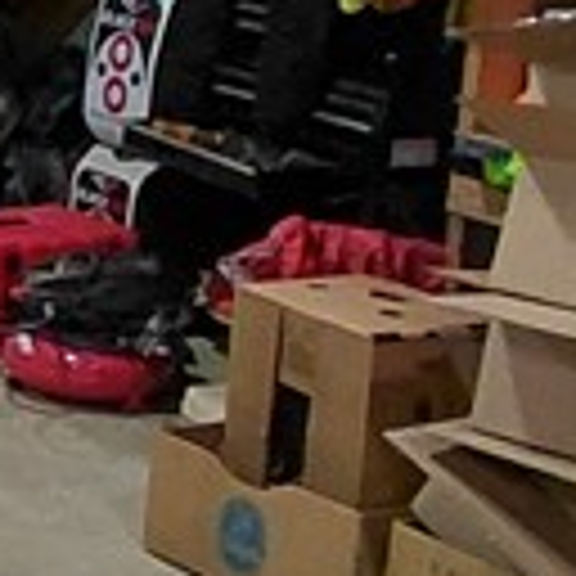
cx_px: -1035
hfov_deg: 11.2
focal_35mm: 113
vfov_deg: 15.4
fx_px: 2127
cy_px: 274
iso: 100
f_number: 2.2
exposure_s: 1/60
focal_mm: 1.64
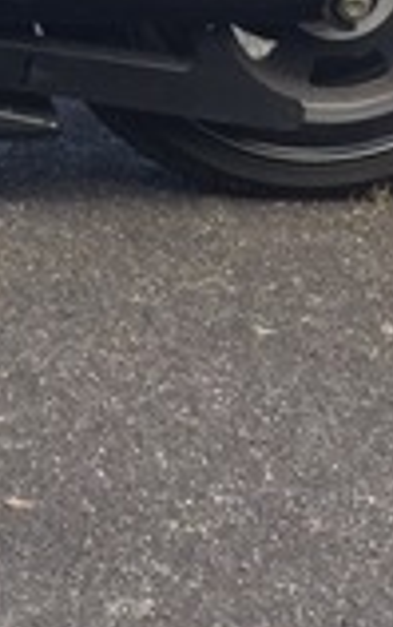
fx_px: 2840
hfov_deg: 7.7
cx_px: -306
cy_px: -155
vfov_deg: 12.3
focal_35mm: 166
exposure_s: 1/132
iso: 25
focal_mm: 3.3
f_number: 2.4
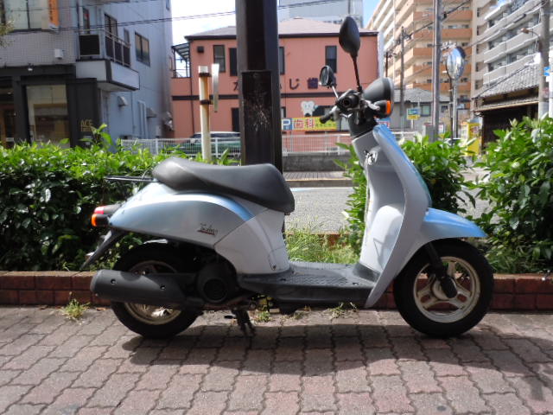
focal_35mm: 28
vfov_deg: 49.7
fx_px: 447
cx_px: 276
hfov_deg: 63.4
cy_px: 208
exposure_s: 1/320
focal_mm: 5
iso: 100
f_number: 3.7
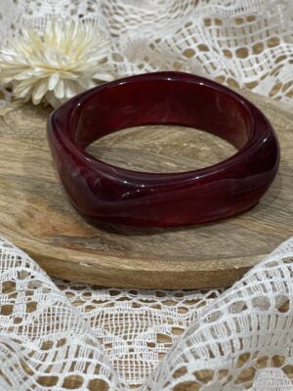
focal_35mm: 64
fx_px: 722
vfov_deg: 30.3
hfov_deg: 22.9
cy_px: 196
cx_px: 146
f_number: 2.2
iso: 160
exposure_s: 1/100
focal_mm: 7.5
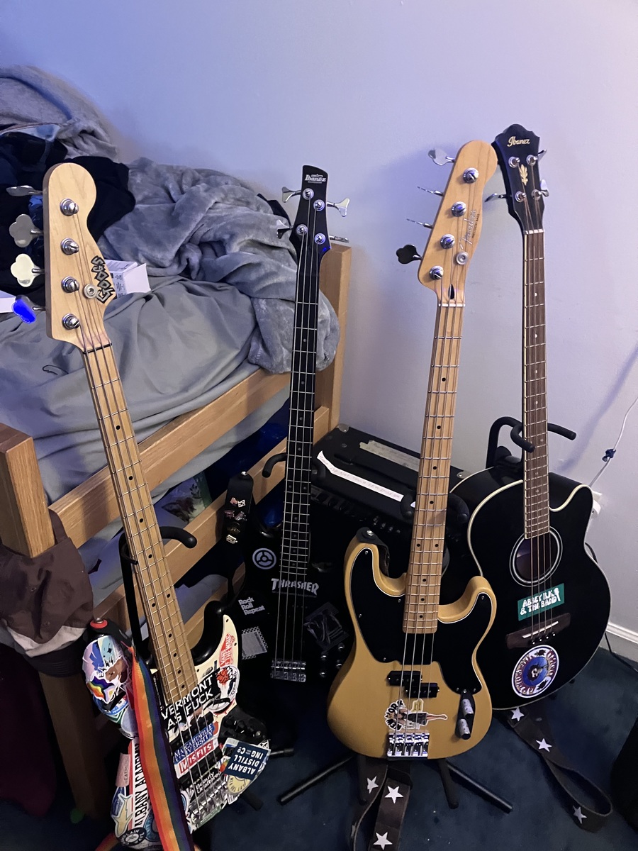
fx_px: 688
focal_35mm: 28
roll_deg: -4.1
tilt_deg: -33.2
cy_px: 426
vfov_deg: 63.4
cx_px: 319
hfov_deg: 49.7
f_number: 1.8
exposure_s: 1/24
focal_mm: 3.99
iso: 640
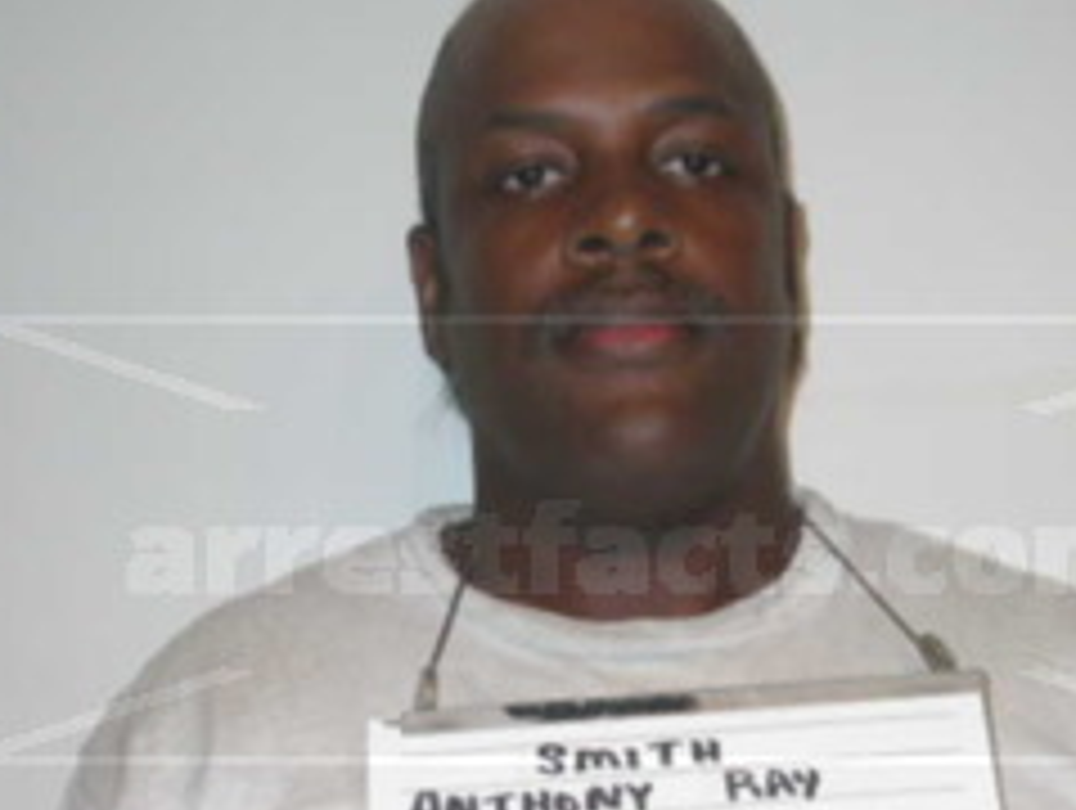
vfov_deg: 15.1
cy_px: 542
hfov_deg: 20.0
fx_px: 3051
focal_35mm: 98
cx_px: 637
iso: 100
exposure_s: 1/60.3
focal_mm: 14.2
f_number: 3.3
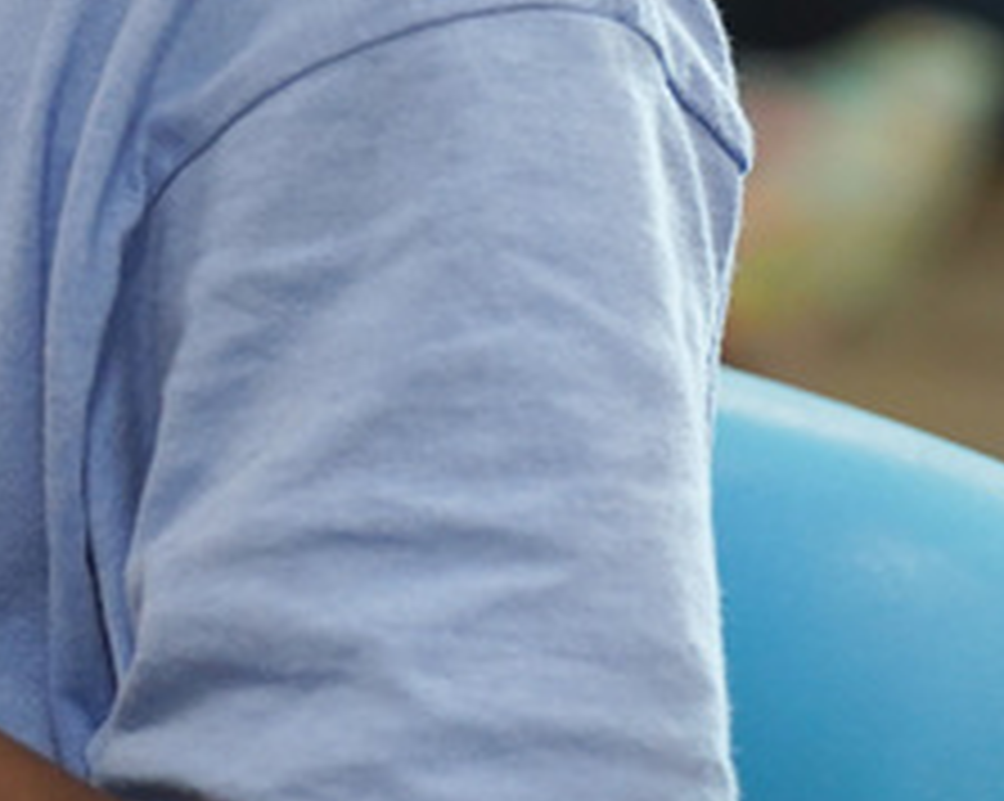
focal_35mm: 444
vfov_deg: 3.5
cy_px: -268
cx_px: -995
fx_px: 13182
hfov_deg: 4.3
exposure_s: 1/160
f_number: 4
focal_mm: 103
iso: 1600
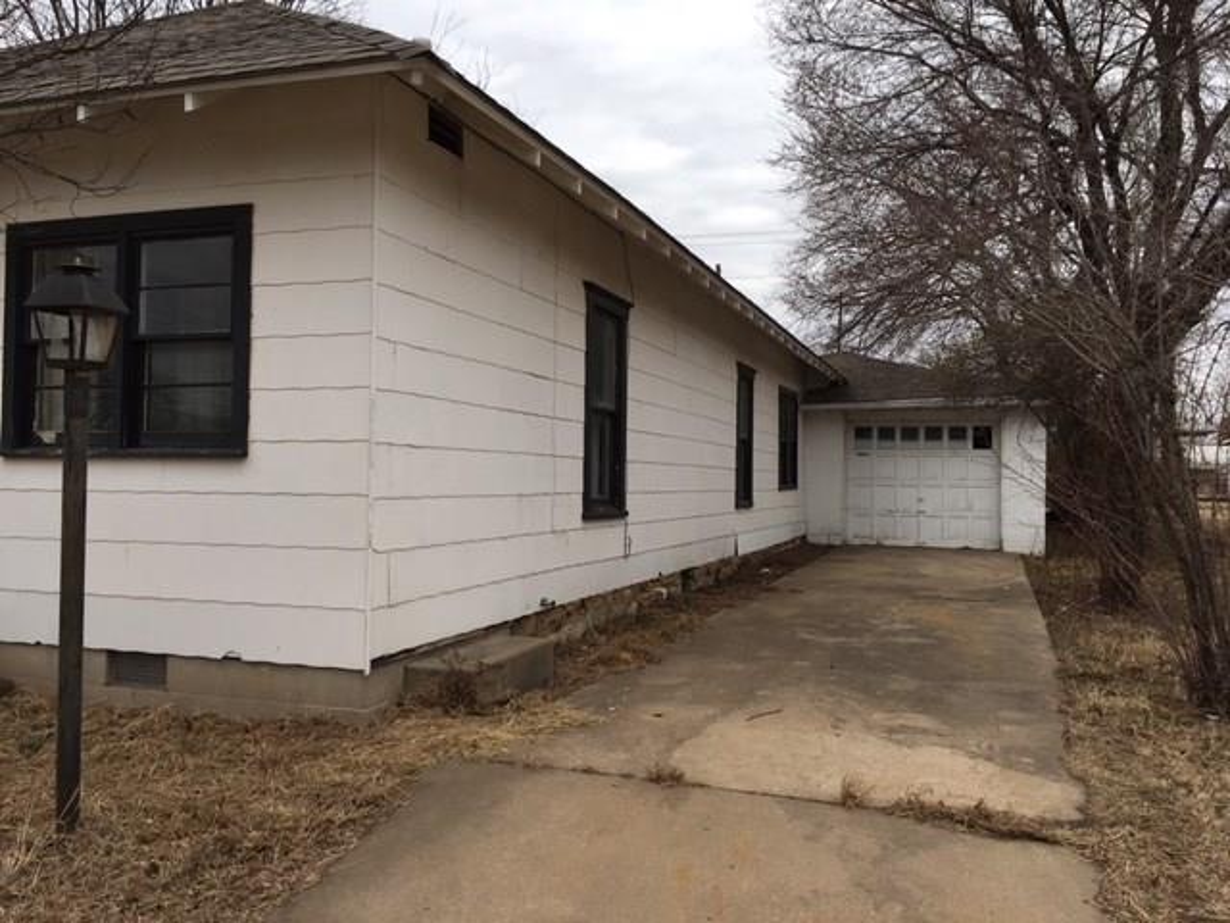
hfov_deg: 61.7
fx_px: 1030
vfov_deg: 48.2
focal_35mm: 29
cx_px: 615
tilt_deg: -0.6
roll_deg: -1.5
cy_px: 462
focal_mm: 4.15
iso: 25
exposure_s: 1/373
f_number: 2.2
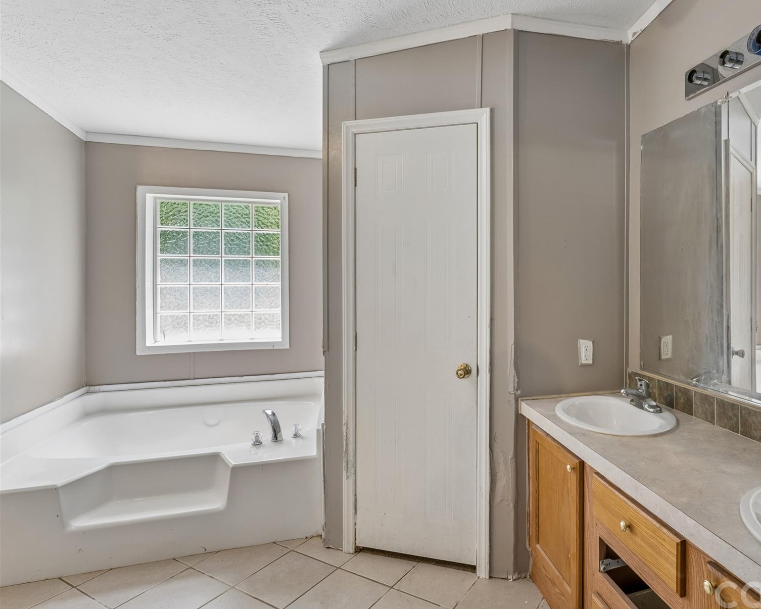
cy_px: 294
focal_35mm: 20
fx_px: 456
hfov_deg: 77.2
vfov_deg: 67.4
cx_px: 506
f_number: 13
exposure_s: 1/1.67
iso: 400
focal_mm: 16.2
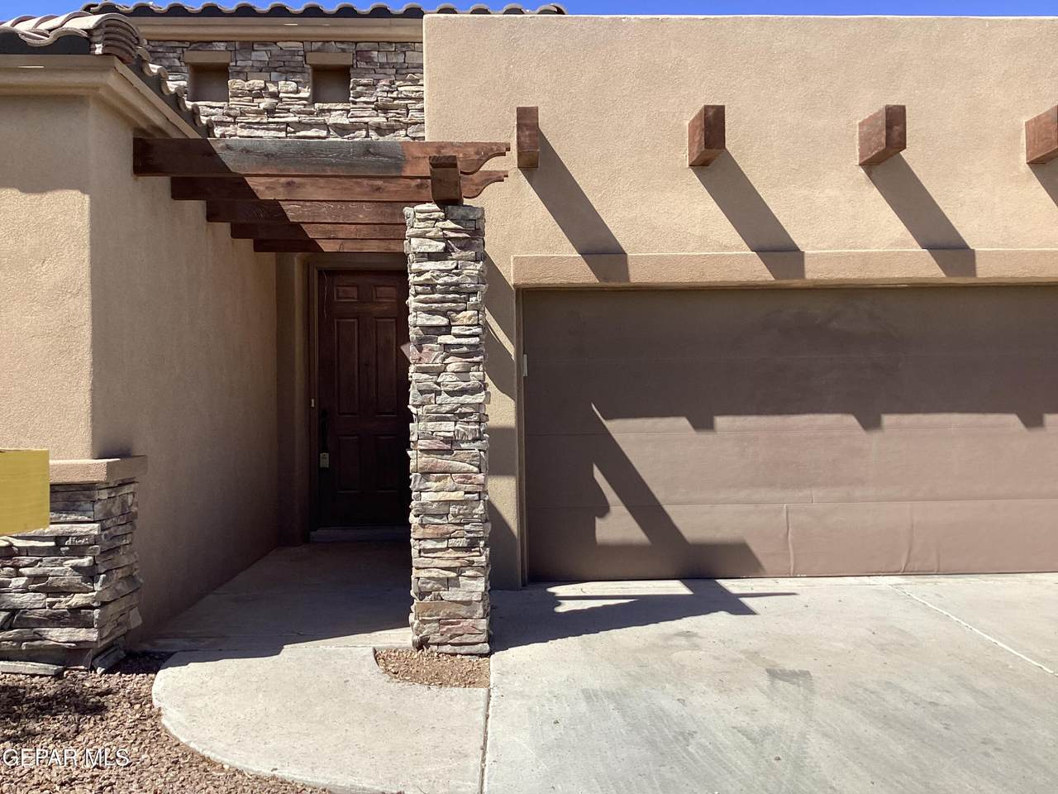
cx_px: 529
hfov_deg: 58.4
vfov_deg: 45.4
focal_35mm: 31
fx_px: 947
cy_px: 397
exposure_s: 1/926
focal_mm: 3.3
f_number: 2.4
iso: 25
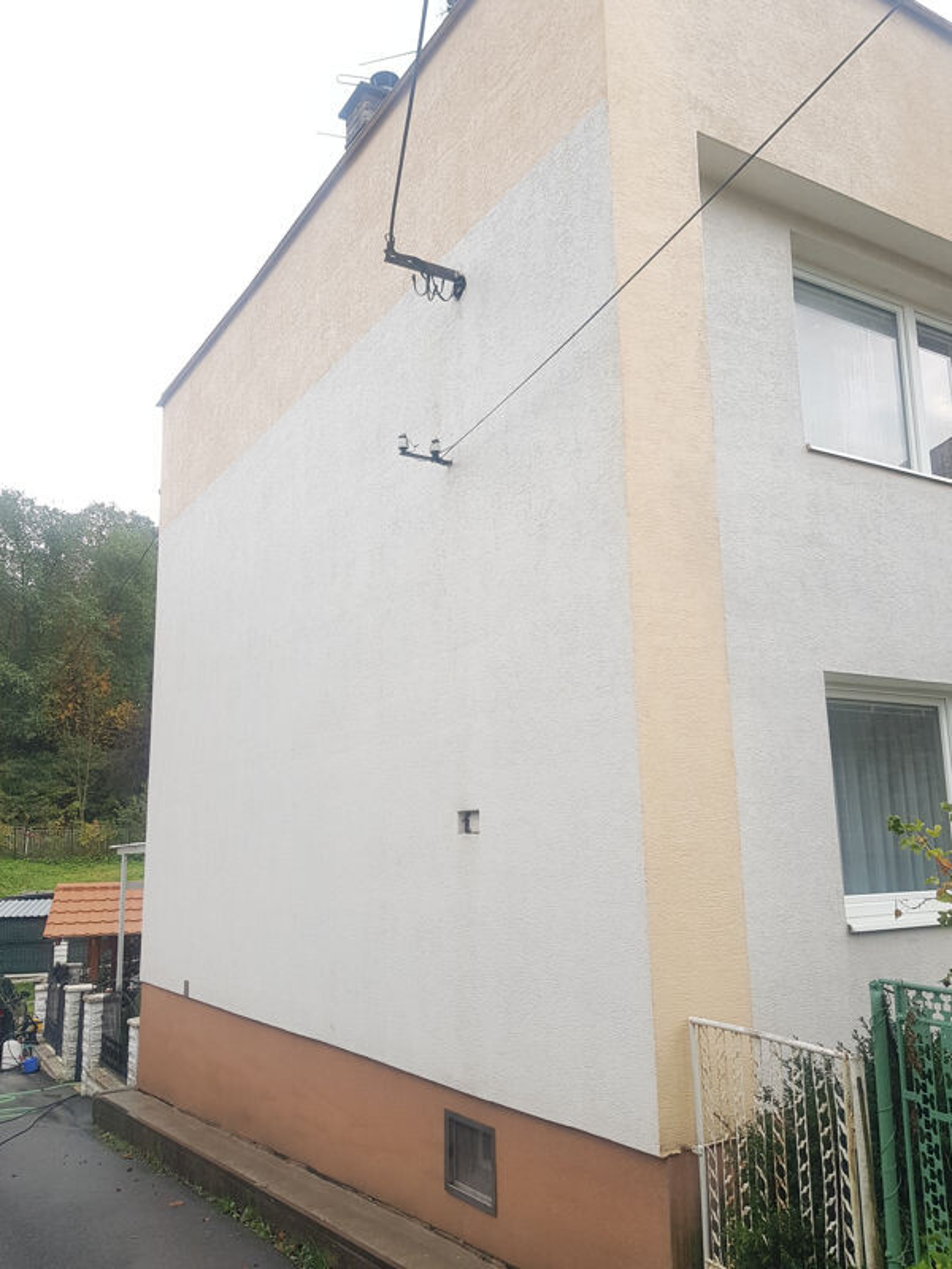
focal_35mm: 26
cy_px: 634
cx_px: 476
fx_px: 953
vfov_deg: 67.3
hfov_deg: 53.1
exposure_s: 1/842
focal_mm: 4.3
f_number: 1.7
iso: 40
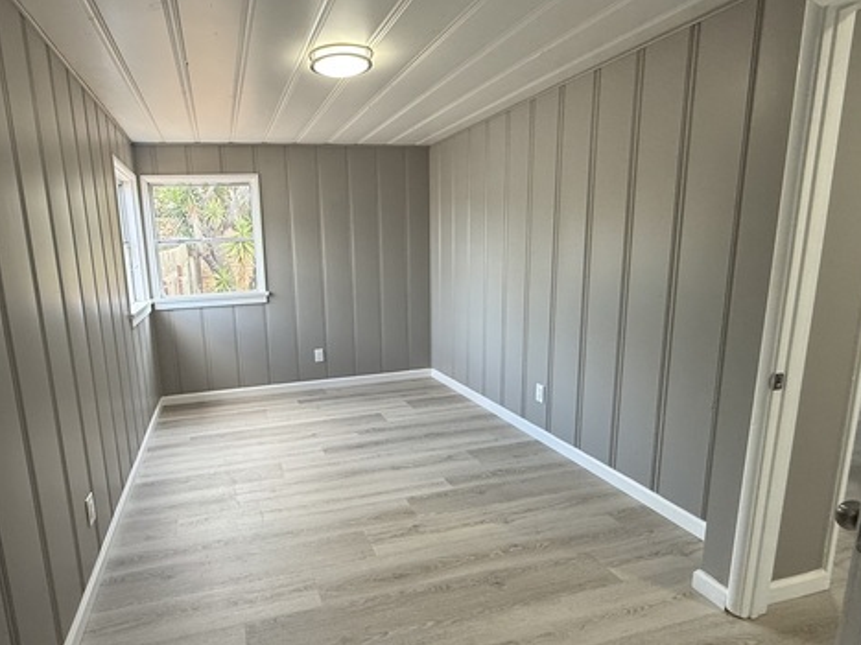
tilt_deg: -10.3
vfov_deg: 65.9
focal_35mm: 20
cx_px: 346
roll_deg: +1.5
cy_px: 341
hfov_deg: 80.8
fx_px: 497
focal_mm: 2.22
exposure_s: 1/120
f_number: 2.2
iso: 200
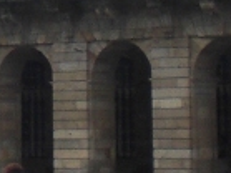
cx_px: -81
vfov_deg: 5.2
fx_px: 1867
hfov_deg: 7.0
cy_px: -160
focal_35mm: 280
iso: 64
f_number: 3.1
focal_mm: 6.3
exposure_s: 1/320
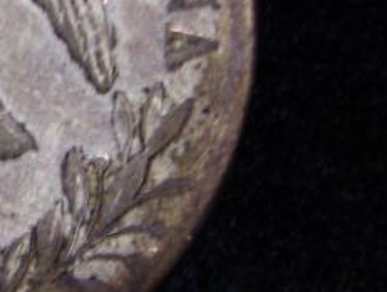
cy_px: 29
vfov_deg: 7.0
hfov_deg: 9.1
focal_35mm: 213
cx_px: -121
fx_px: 2385
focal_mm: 12.7
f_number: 4.2
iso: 50
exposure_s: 1/4.2
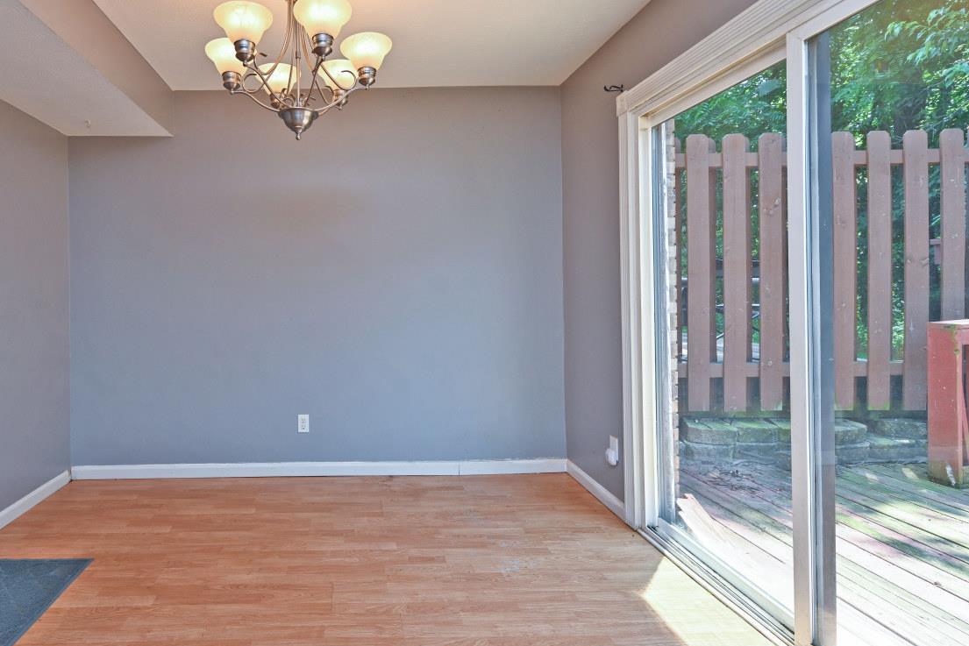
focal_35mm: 19
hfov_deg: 84.8
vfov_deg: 64.4
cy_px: 284
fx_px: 511
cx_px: 349
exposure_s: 1/125
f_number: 5.6
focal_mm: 14
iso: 200
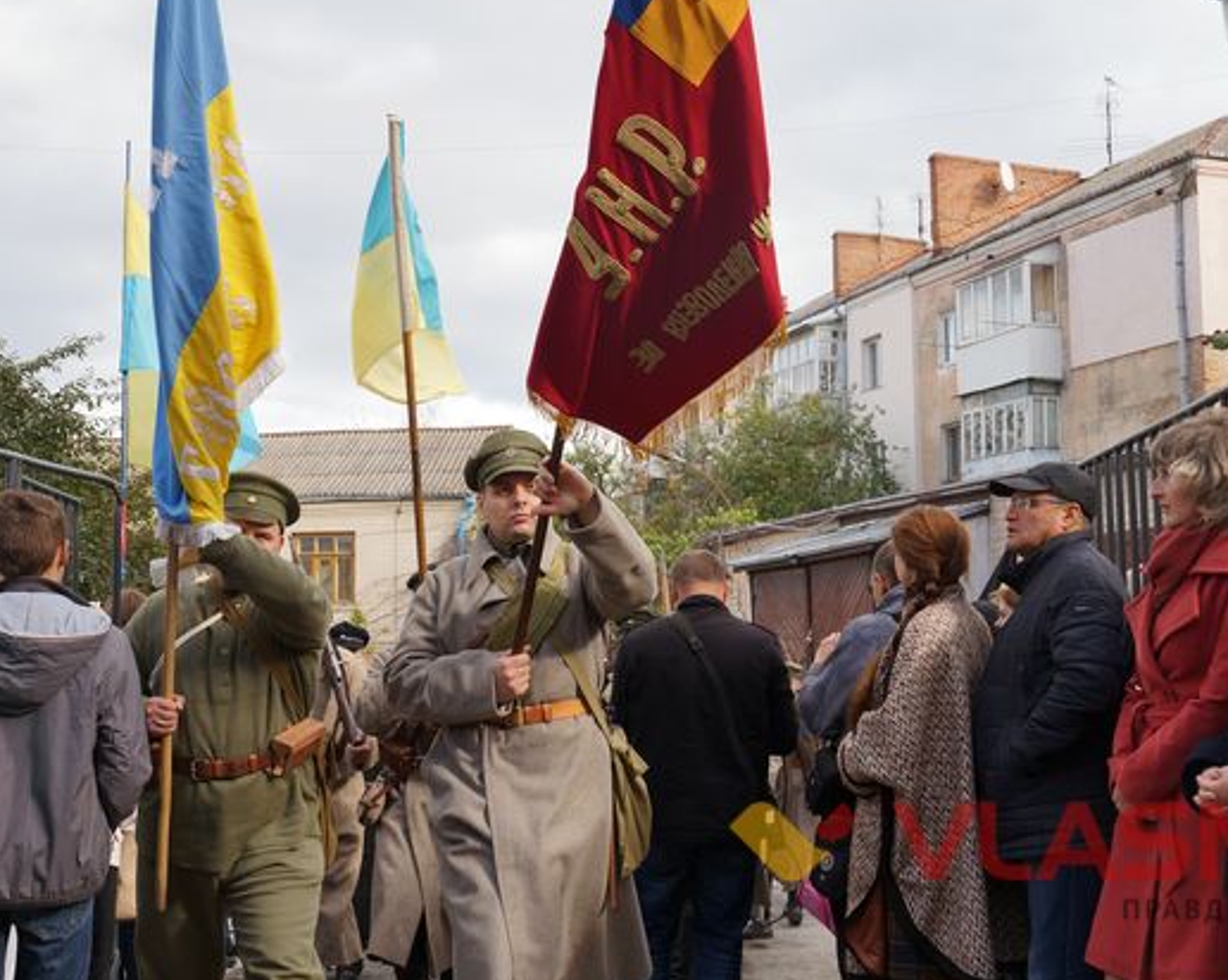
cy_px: 520
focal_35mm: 42
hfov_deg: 43.8
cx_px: 585
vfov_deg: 35.6
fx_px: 1525
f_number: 6.3
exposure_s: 1/160
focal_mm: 22
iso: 100
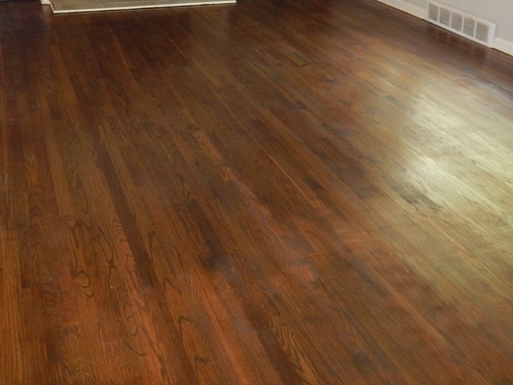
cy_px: 13
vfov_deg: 30.3
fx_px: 667
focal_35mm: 45
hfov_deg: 41.6
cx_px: 180
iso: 200
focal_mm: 4
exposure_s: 1/30
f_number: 3
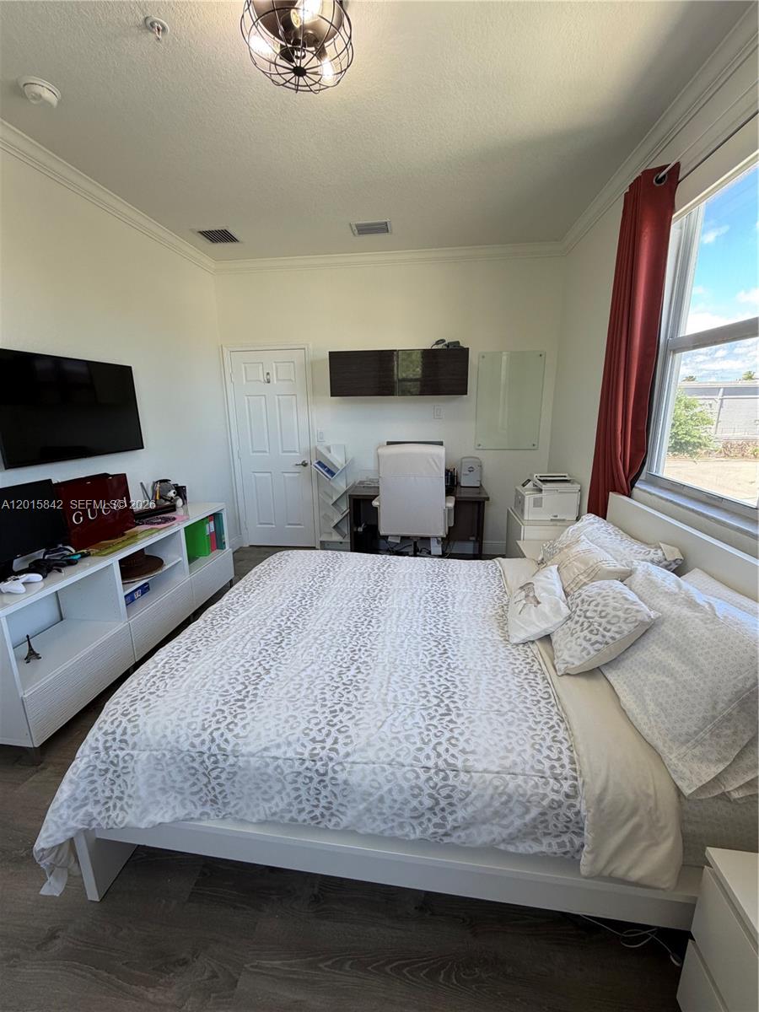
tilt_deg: -14.2
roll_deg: +1.5
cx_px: 380
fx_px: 409
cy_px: 506
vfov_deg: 102.1
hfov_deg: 85.7
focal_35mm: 14
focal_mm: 2.22
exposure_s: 1/120
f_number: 2.2
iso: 100
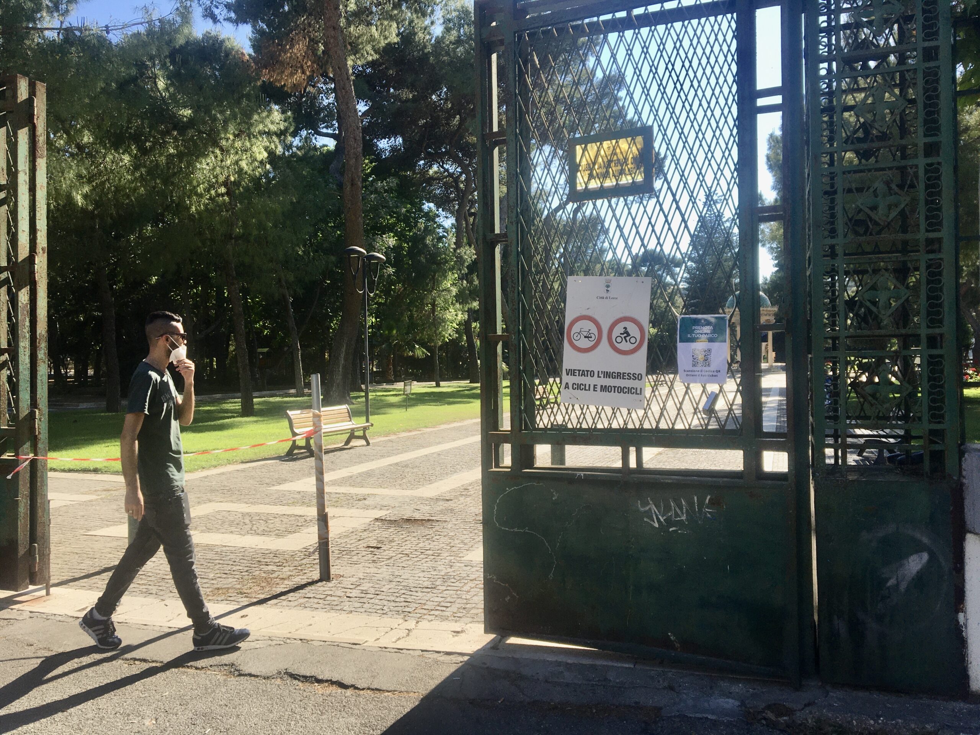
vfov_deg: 48.2
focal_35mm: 29
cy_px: 368
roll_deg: +0.8
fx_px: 821
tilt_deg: -0.4
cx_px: 490
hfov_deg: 61.7
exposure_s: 1/884
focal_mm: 4.15
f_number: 2.2
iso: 25
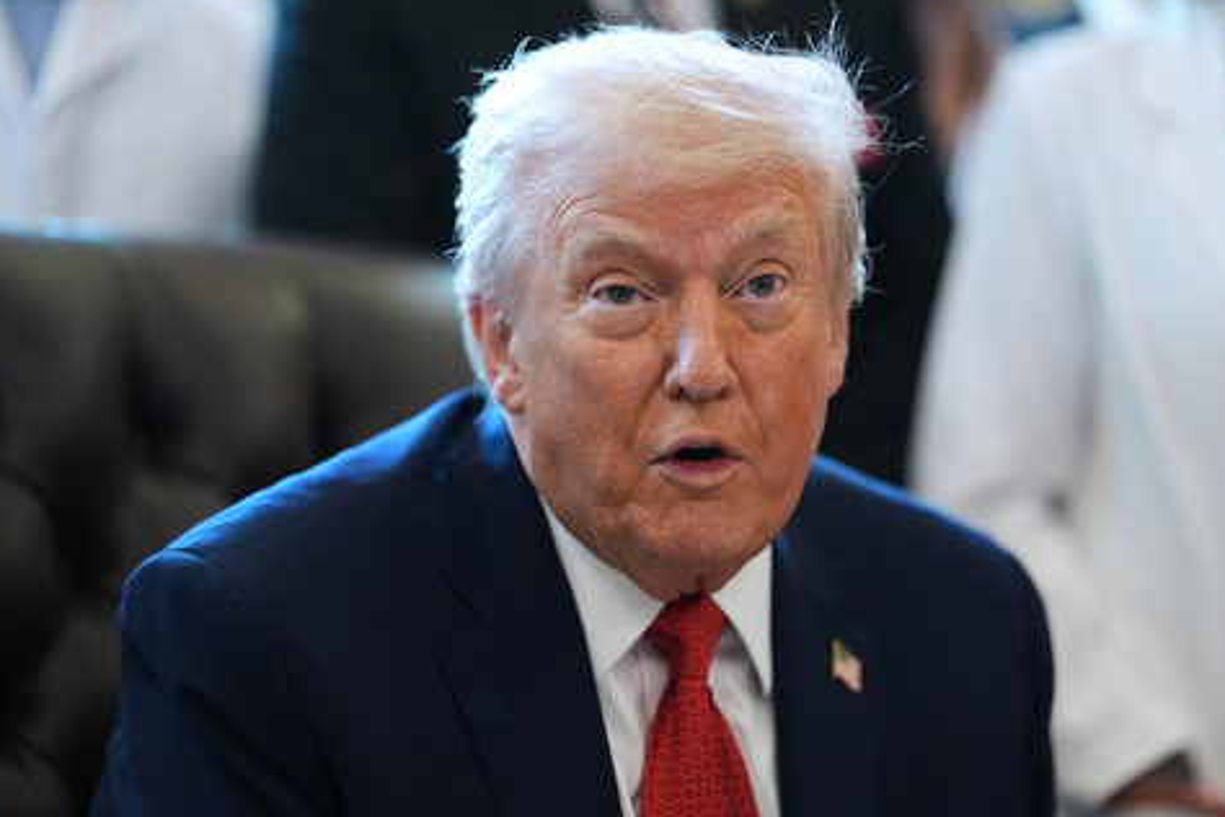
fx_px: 4661
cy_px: 430
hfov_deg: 15.0
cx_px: 597
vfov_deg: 10.0
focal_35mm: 137
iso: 2000
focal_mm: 127
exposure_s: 1/250
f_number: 2
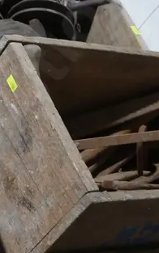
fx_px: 769
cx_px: 9
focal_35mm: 111
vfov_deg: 18.8
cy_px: 120
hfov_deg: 11.7
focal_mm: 16
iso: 800
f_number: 3.6
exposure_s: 1/60
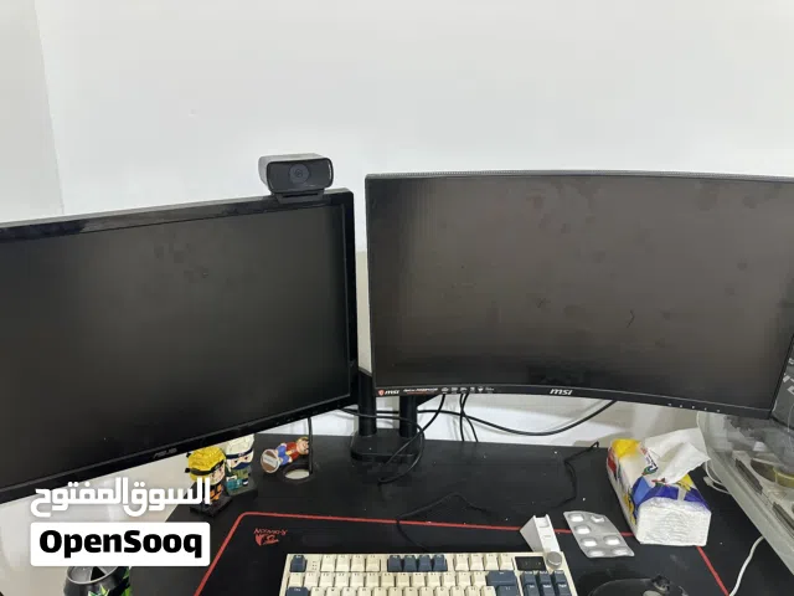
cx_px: 397
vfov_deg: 56.8
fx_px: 550
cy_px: 298
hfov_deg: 71.6
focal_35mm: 24
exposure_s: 1/50
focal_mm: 6.86
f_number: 1.78
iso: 320
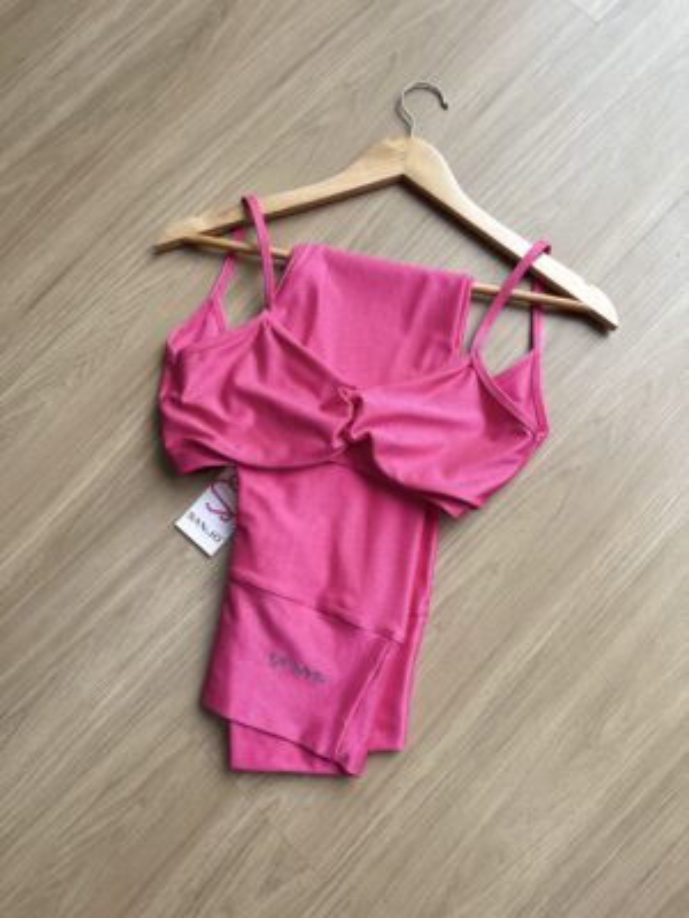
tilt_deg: -80.8
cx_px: 344
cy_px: 459
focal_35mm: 24
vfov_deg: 71.6
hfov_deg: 56.8
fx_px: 637
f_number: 1.78
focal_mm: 6.86
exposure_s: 1/386
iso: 80
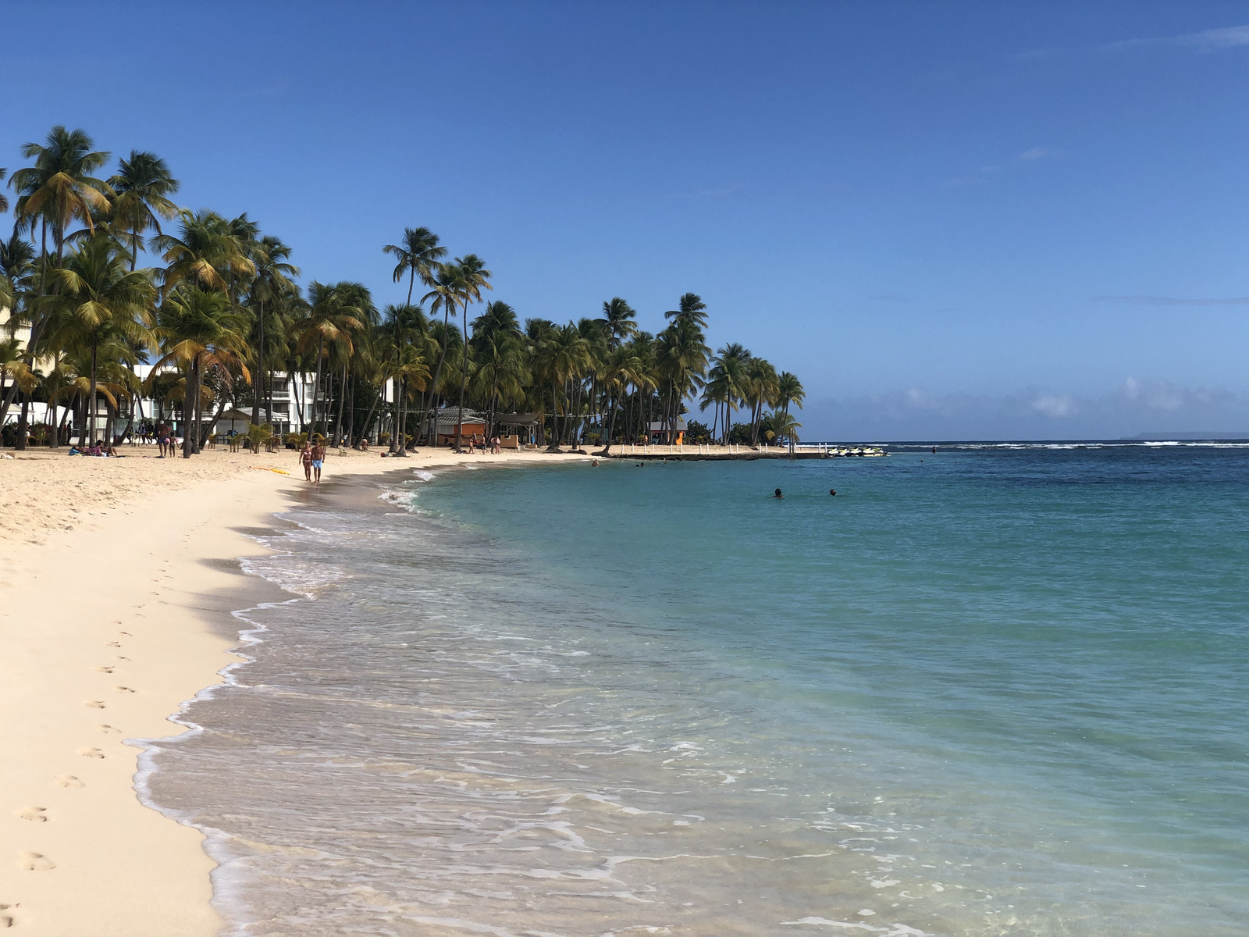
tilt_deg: -1.5
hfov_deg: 36.8
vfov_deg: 28.0
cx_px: 624
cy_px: 468
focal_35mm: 52
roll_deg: +1.0
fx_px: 1876
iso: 16
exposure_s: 1/1779
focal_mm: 6
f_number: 2.4
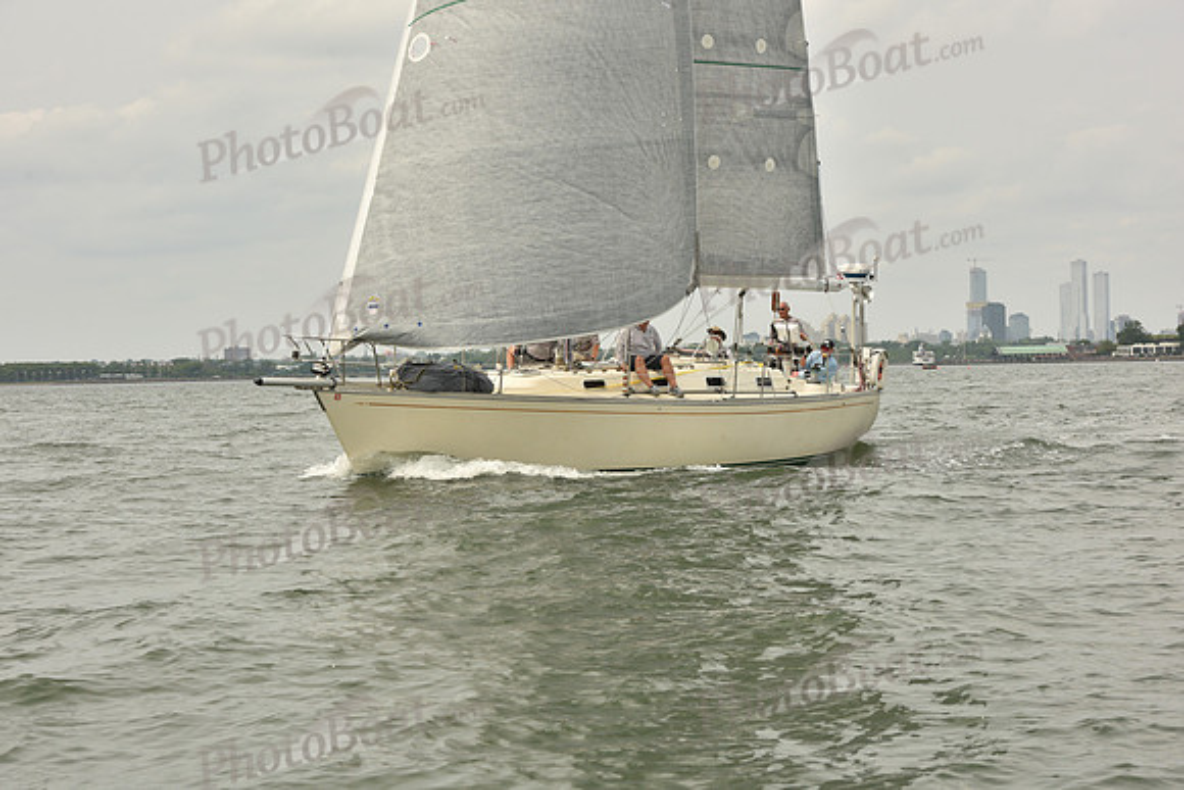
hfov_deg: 28.8
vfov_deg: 19.5
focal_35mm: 70
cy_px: 395
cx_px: 592
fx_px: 2303
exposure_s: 1/640
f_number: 10
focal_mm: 70
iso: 250
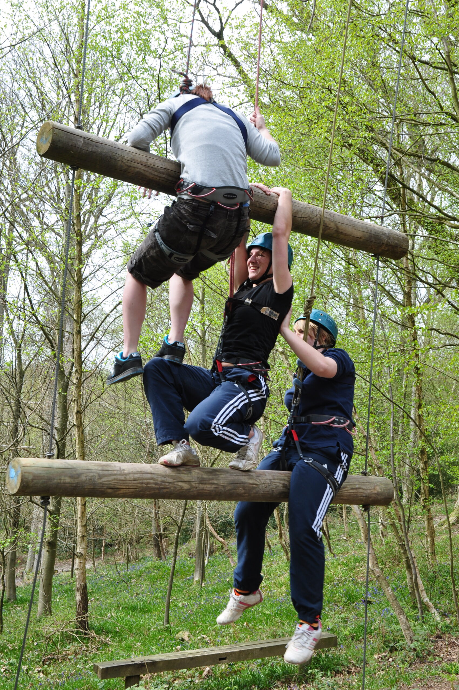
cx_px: 230
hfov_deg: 28.0
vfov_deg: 41.2
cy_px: 345
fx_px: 920
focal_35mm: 48
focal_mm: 32
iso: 200
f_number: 8
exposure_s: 1/80
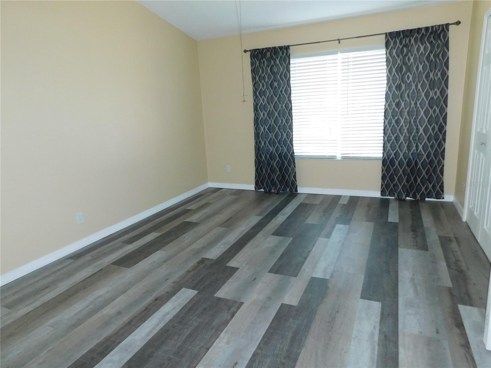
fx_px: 326
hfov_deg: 73.9
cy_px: 184
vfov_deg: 58.9
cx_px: 246
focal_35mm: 23
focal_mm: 4
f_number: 3
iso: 200
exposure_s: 1/30
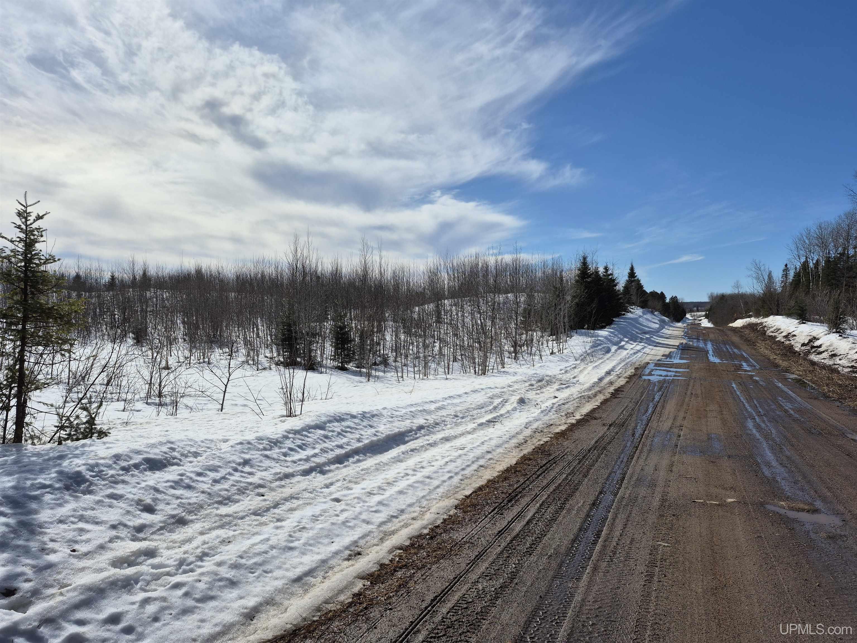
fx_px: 569
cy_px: 322
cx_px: 428
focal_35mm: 23
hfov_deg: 73.9
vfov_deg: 58.9
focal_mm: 5.4
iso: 25
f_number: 1.8
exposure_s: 1/4720
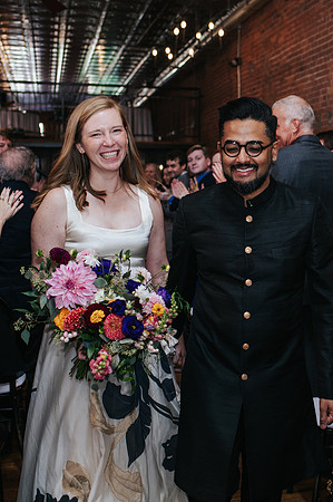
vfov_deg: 37.8
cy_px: 251
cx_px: 284
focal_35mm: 53
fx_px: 731
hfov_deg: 25.1
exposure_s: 1/200
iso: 800
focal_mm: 35
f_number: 3.2
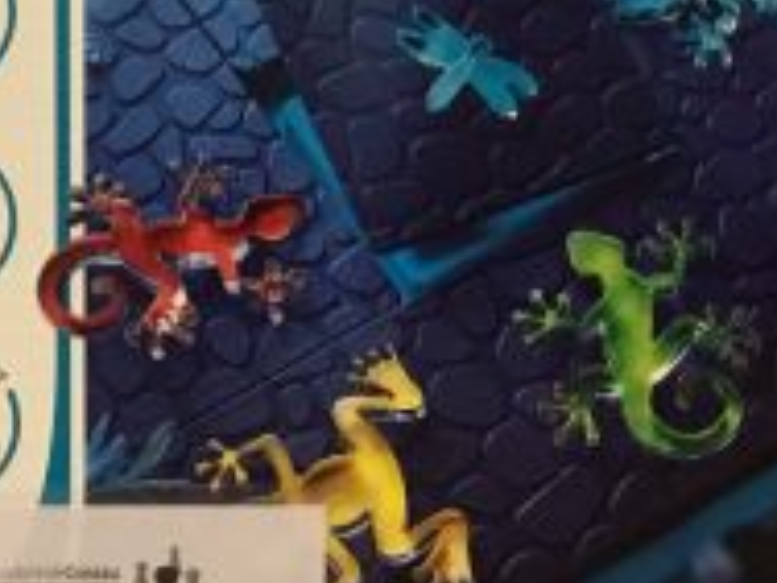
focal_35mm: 99
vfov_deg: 14.7
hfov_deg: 19.8
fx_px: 2222
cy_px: 0
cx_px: 273
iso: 200
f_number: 2.4
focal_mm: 3.3
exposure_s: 1/20
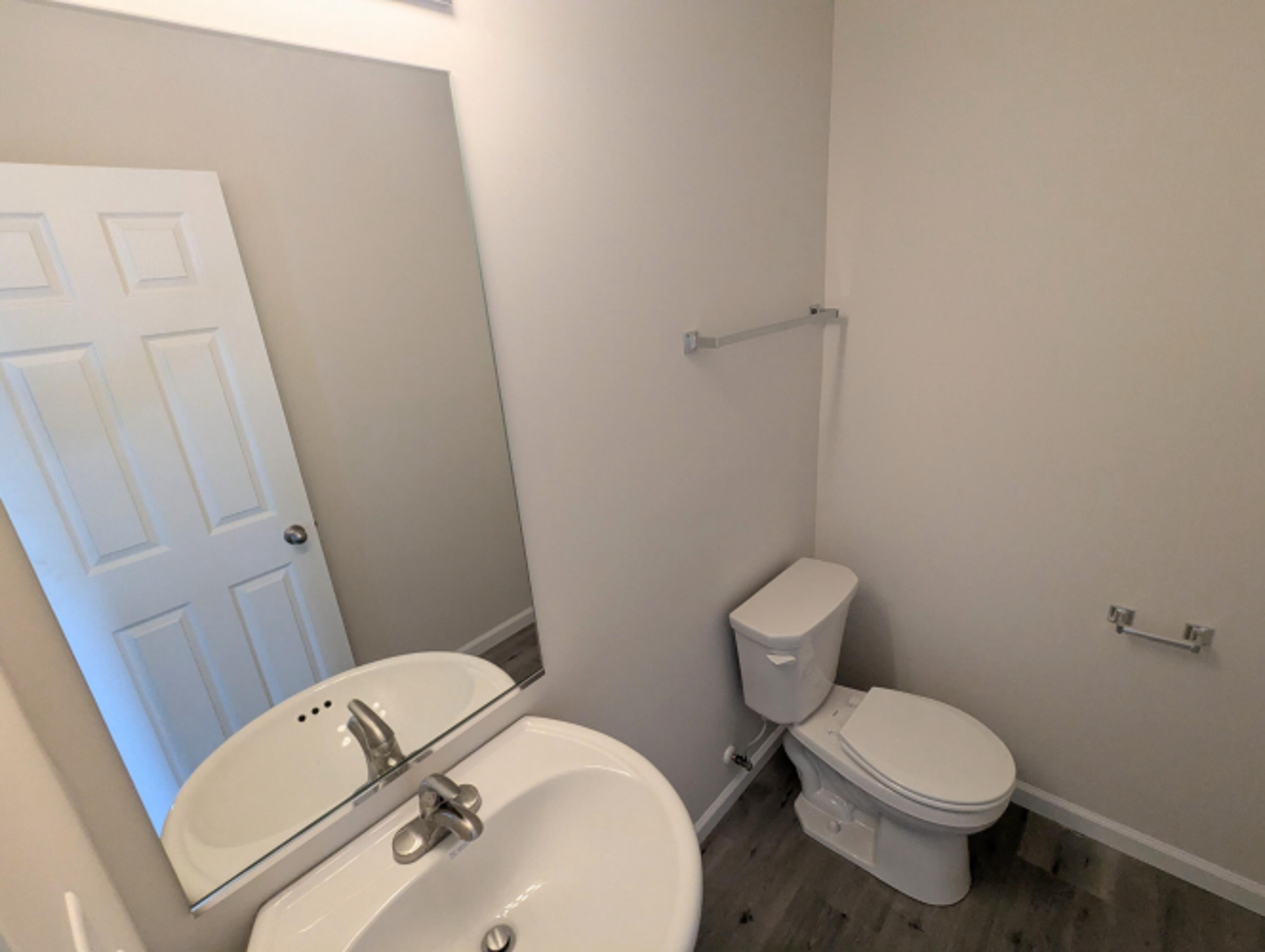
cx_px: 632
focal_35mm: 16
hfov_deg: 94.4
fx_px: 586
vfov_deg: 78.2
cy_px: 476
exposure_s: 1/120
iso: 191
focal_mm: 2.35
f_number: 2.2
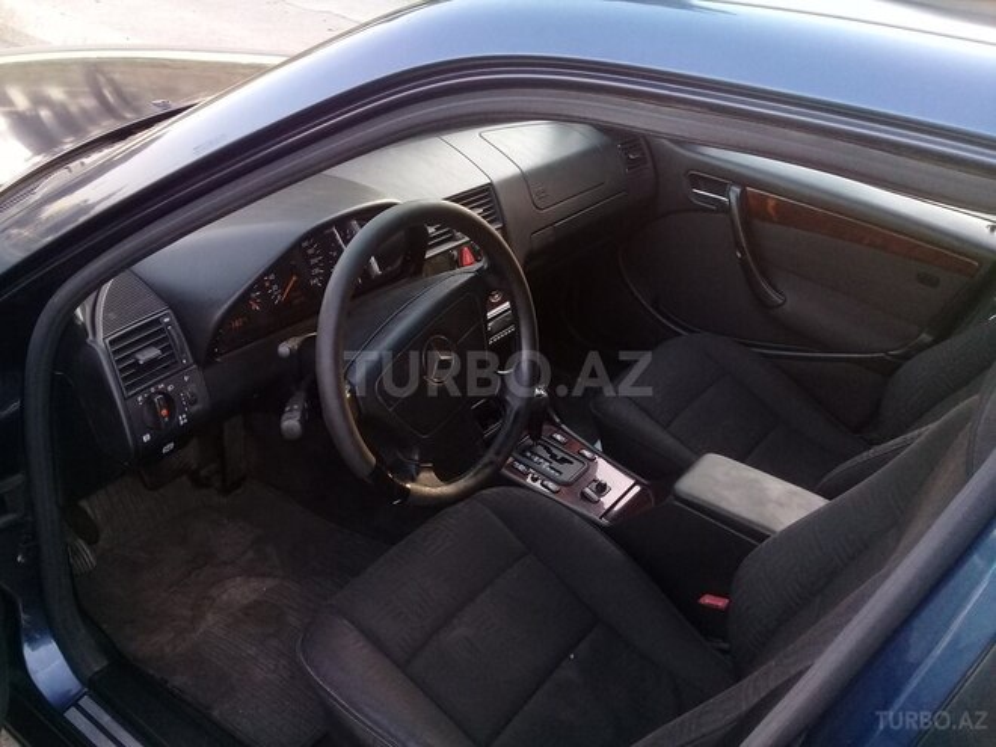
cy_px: 374
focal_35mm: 31
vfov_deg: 45.4
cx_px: 498
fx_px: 892
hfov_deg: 58.4
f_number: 2.2
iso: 80
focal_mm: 3.3
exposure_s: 1/33
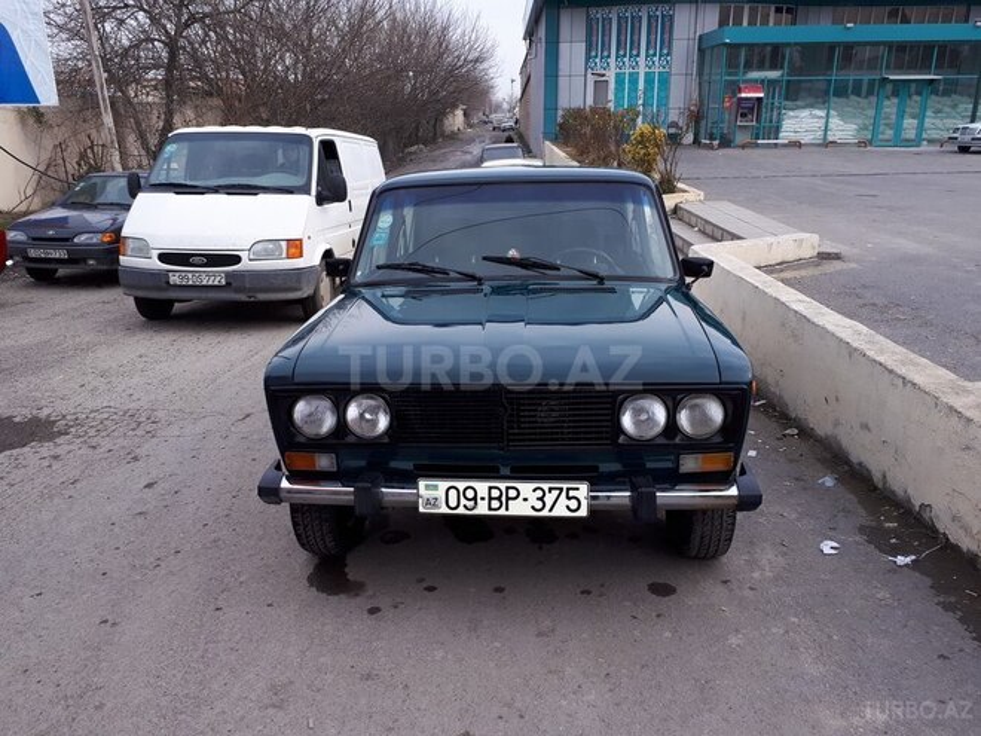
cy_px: 368
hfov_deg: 65.3
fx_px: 765
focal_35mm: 27
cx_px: 490
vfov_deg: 51.4
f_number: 1.9
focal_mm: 3.6
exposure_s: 1/503
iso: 40
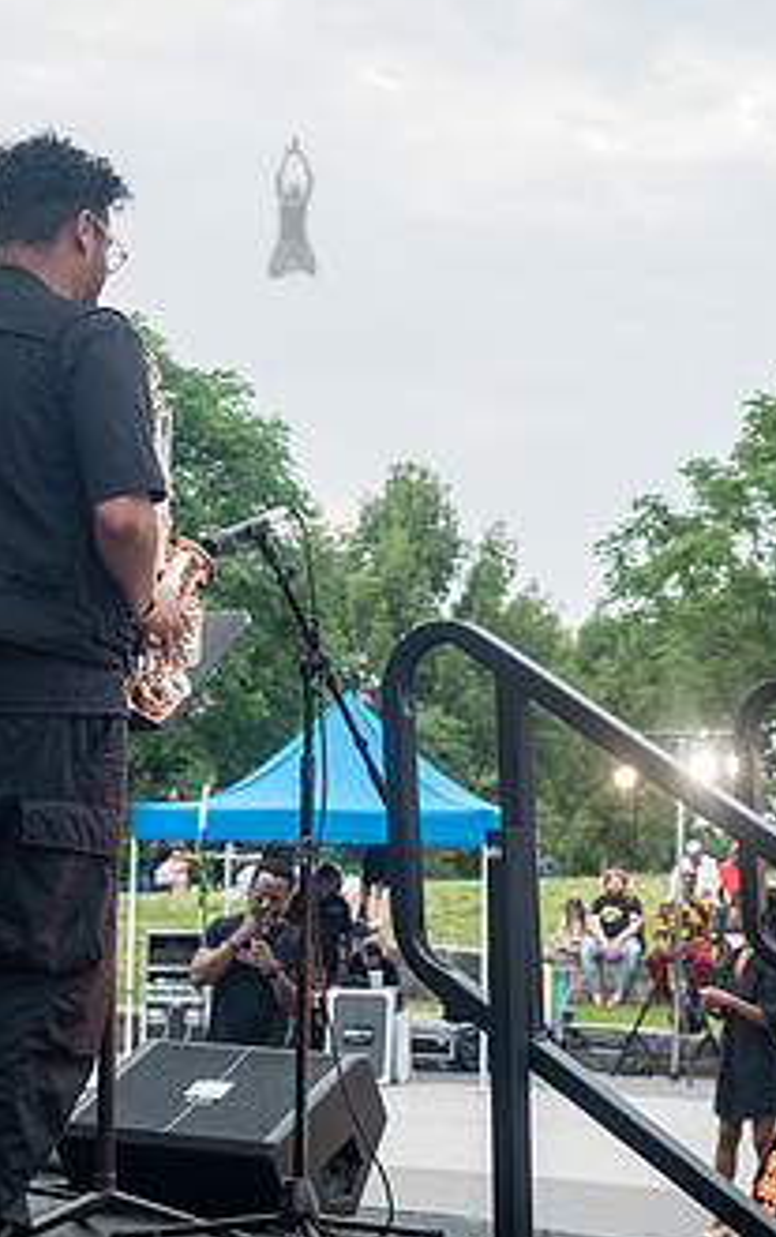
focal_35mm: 71
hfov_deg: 18.4
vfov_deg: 28.9
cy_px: 594
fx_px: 2396
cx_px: 406
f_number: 4.5
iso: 1600
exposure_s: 1/500
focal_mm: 35
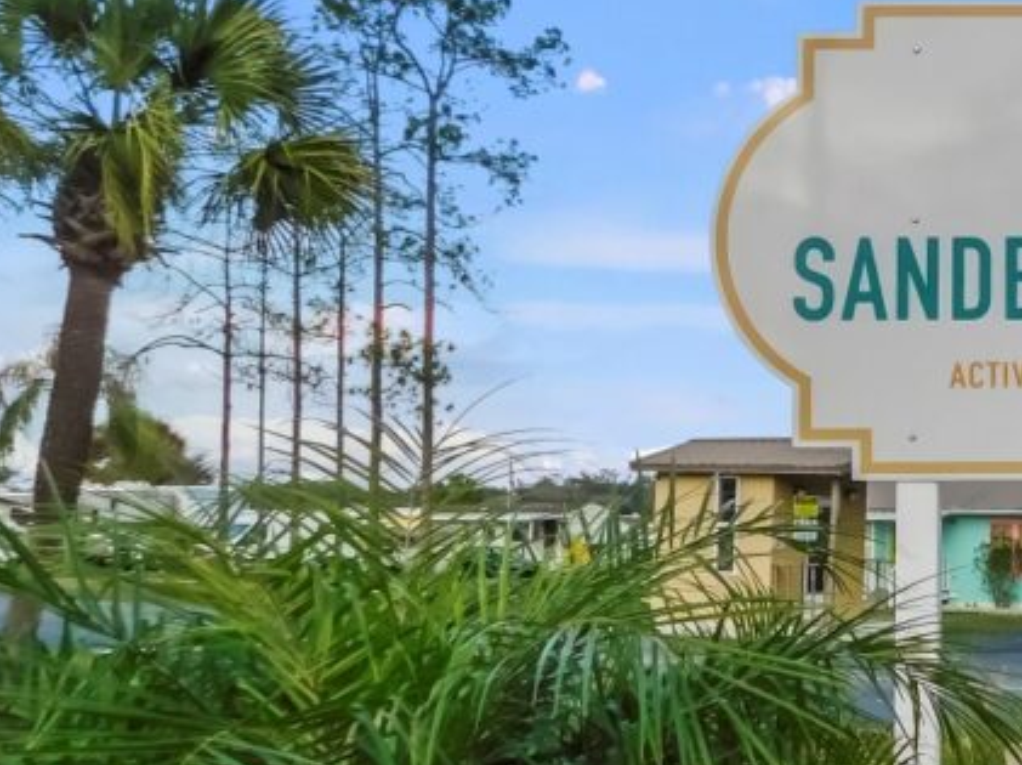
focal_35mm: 56
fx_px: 1652
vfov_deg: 26.1
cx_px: 1223
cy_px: 408
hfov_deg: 29.6
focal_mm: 4
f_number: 3
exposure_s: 1/640
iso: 125
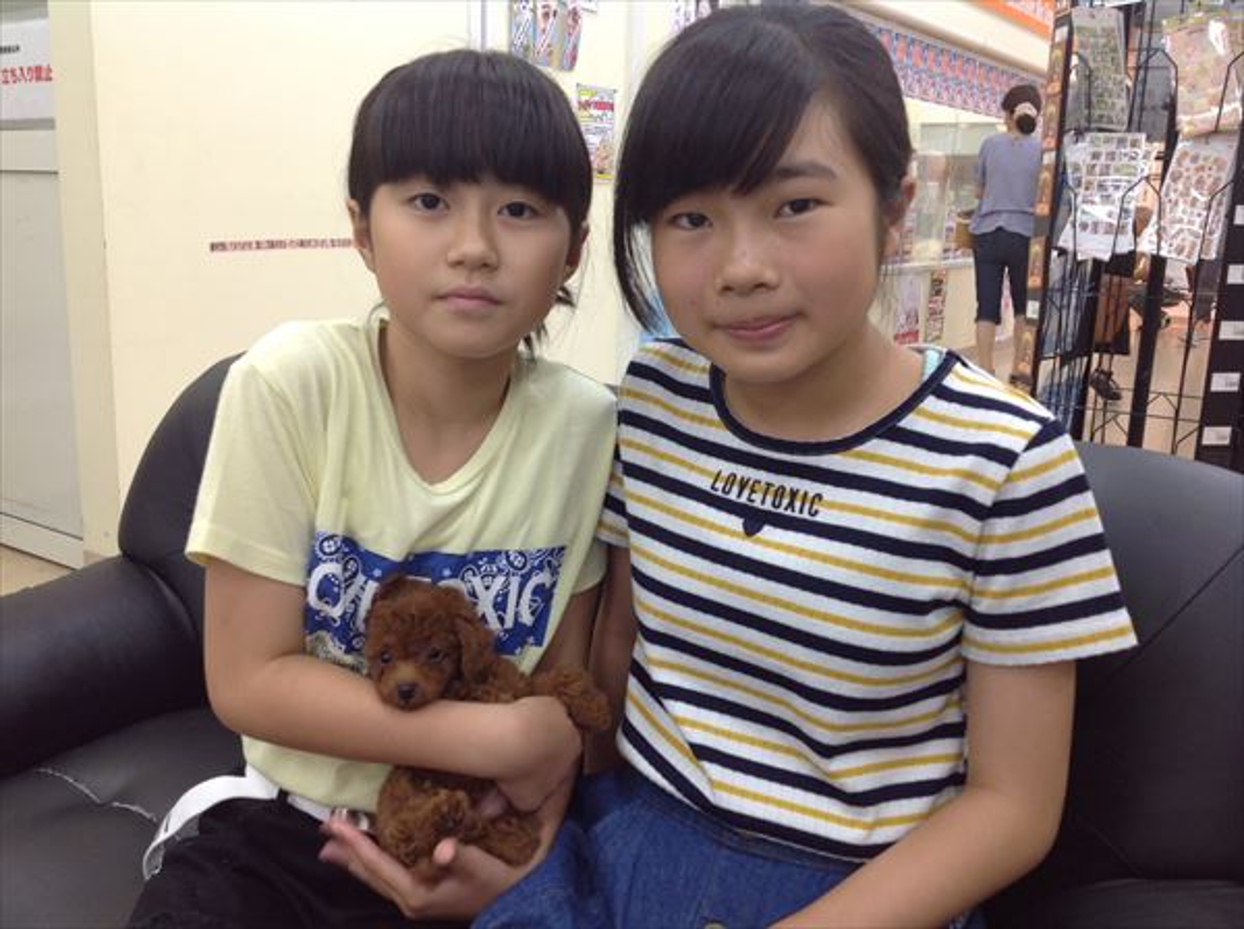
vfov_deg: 40.6
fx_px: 1256
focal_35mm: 35
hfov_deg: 52.7
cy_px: 464
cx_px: 622
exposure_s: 1/24
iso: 64
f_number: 2.4
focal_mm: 4.28
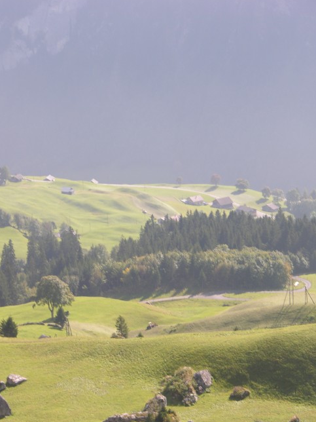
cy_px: 243
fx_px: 1887
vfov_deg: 12.7
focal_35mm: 155
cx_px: 152
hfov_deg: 9.6
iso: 50
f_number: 4.3
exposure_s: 1/180
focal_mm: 31.9
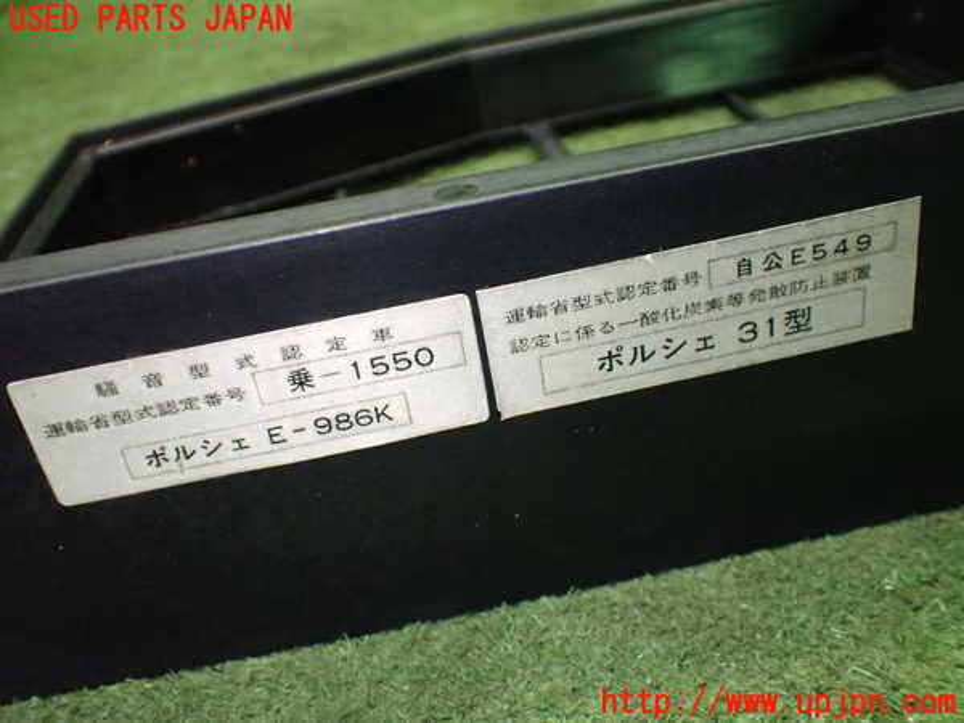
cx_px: 482
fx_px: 1003
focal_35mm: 36
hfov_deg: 51.4
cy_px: 362
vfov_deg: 39.7
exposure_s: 1/100
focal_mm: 6.37
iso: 800
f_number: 2.5
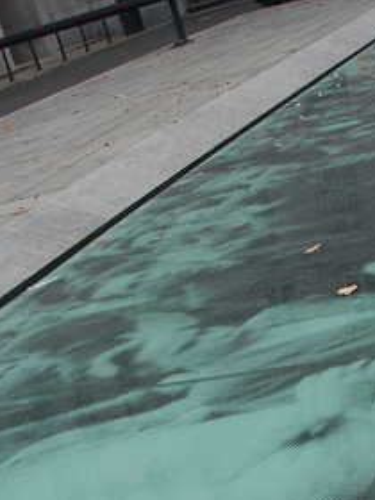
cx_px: 321
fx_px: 1156
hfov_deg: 18.2
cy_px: 568
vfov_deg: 22.8
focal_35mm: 80
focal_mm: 7.21
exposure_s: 1/90
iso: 100
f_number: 4
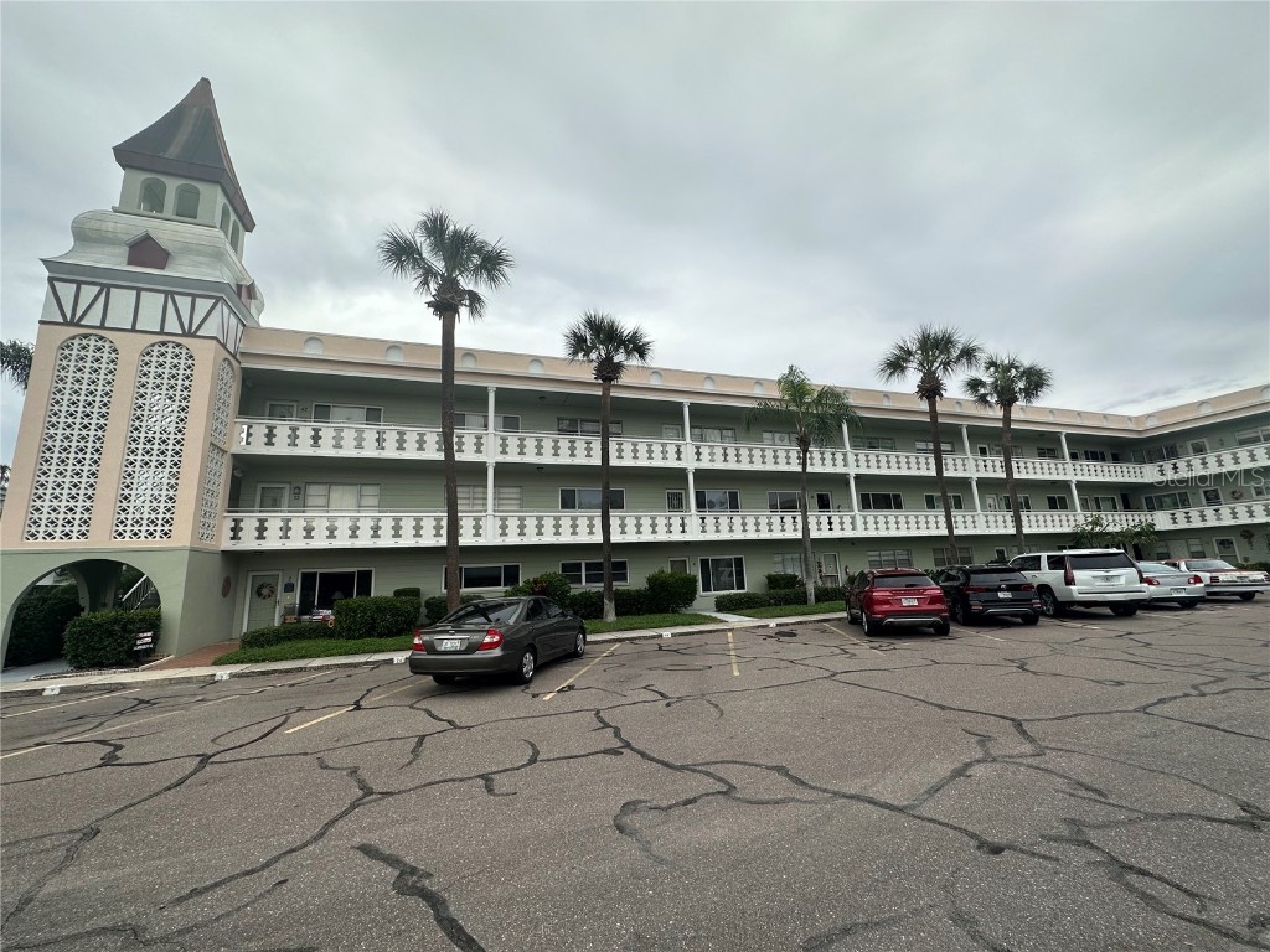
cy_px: 476
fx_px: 514
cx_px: 635
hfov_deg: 102.1
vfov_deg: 85.7
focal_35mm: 14
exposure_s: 1/1473
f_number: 2.2
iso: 40
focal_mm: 2.22
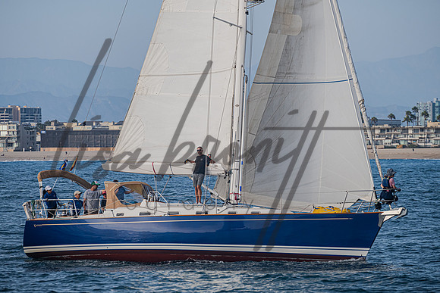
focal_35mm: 238
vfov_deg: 5.8
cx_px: 214
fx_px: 2915
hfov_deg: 8.6
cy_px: 143
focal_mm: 190
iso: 400
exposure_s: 1/800
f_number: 6.3
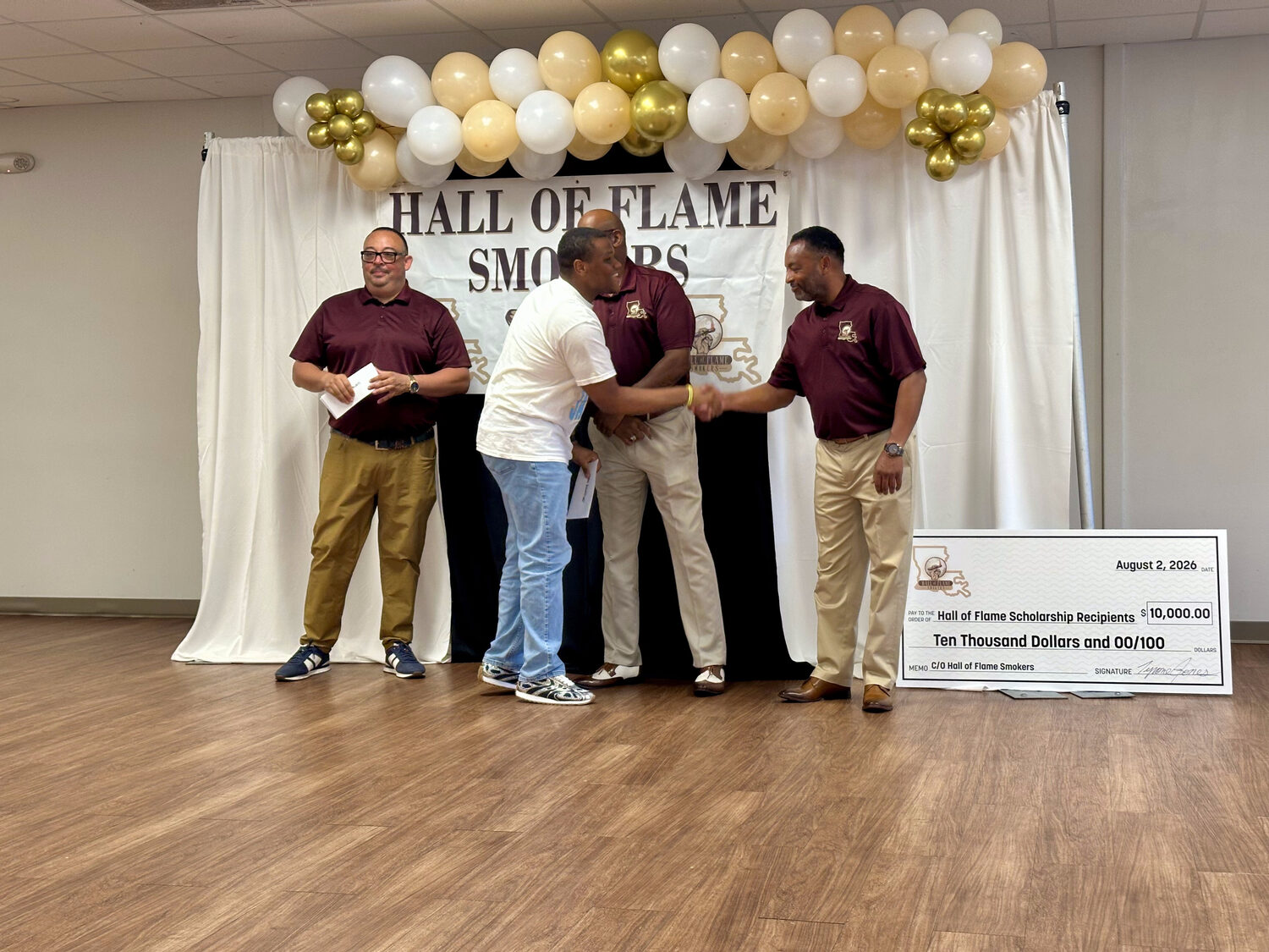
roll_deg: +0.9
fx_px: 1760
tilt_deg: -1.8
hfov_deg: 39.7
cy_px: 476
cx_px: 634
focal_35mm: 48
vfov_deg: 30.3
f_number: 1.78
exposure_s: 1/50
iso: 80
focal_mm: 6.86
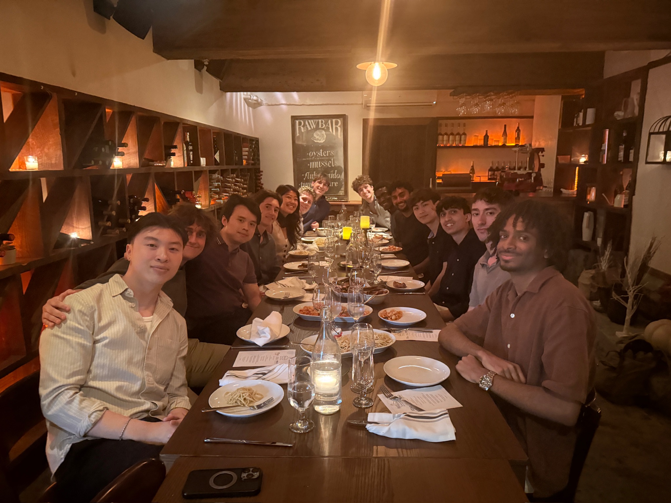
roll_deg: -0.1
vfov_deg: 56.8
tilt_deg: -10.2
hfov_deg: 71.6
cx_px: 336
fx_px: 465
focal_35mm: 24
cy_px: 252
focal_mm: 6.76
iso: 2000
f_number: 1.78
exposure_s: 1/15
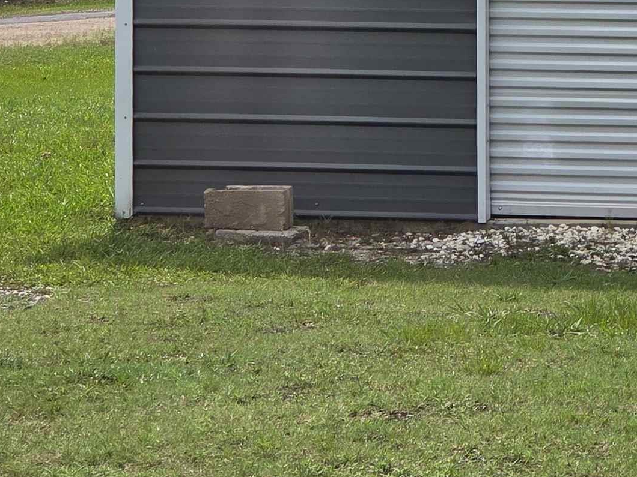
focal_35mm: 200
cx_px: 686
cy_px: -170
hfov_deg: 9.8
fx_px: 3680
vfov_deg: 7.3
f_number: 2.4
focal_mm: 7
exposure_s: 1/2000
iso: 50
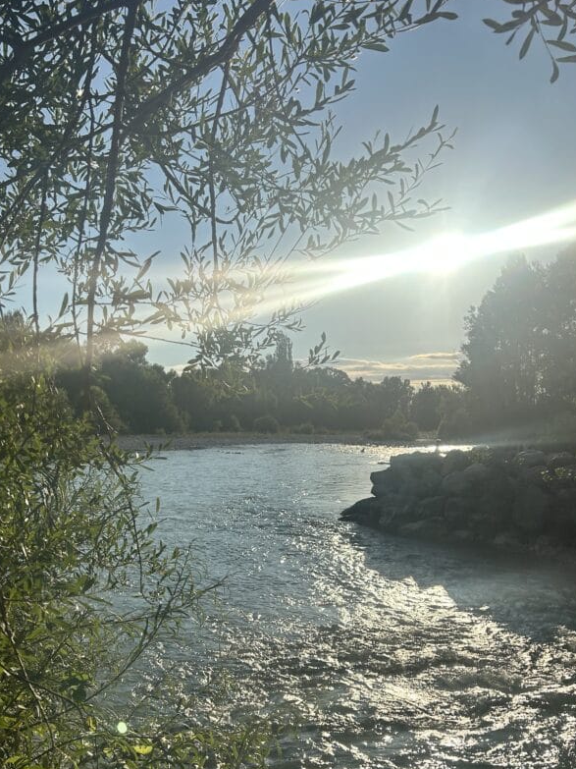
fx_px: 755
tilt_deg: -4.9
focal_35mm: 34
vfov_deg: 53.4
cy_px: 480
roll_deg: -2.0
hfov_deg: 41.8
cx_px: 291
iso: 50
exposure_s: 1/14286
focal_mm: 5.7
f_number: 1.5
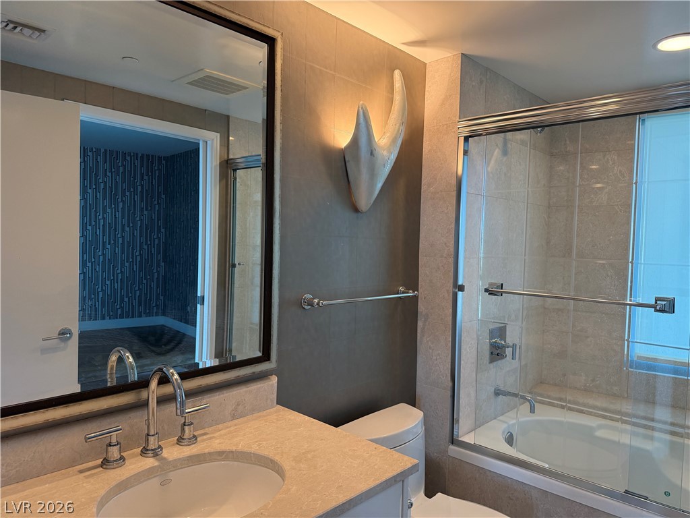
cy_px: 259
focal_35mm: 24
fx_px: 478
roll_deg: -1.5
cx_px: 345
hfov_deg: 71.6
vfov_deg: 56.8
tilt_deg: -1.7
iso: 250
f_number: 1.78
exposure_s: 1/120
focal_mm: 6.76
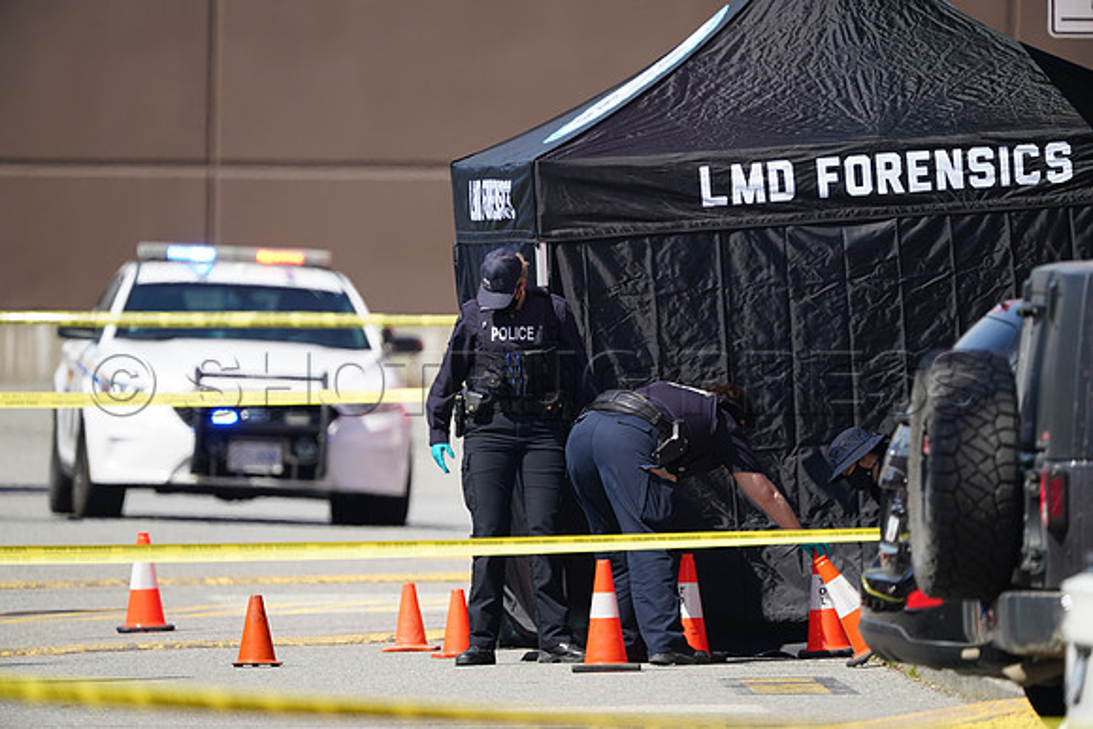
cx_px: 546
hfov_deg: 2.5
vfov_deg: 1.6
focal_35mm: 840
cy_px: 364
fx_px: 25508
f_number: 5.6
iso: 640
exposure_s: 1/1600
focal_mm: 840
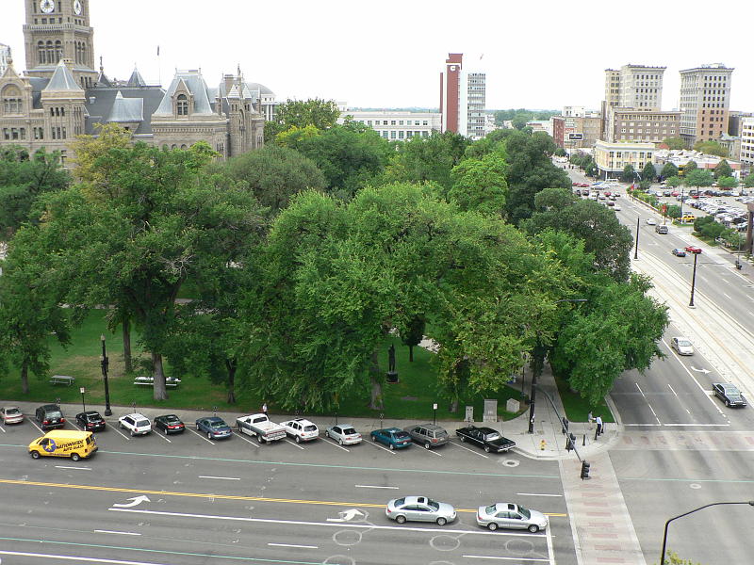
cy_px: 282
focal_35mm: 36
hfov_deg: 51.4
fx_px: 784
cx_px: 377
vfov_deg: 39.7
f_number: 4
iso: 80
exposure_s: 1/200
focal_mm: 6
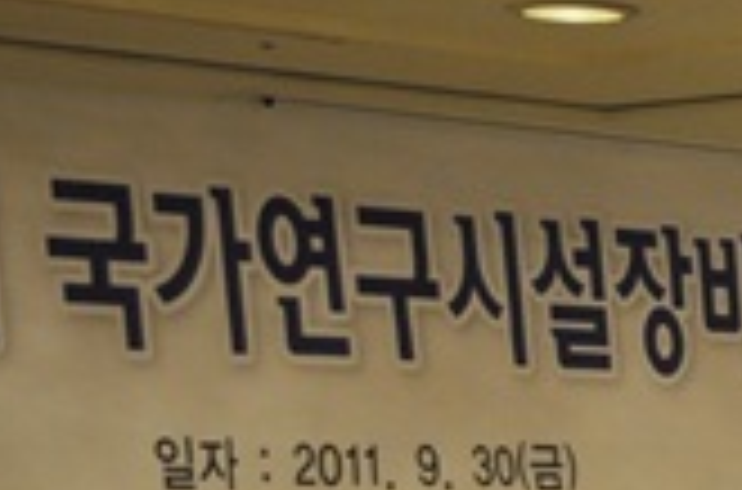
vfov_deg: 7.7
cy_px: 742
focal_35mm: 173
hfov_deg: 10.8
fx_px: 3556
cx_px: 1506
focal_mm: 19
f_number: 5
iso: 400
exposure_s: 1/25
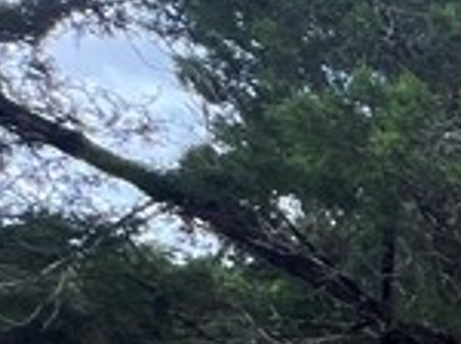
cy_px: 556
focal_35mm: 89
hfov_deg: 10.2
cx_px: 1531
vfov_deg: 15.0
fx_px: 1183
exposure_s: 1/284
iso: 32
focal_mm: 1.57
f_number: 1.8
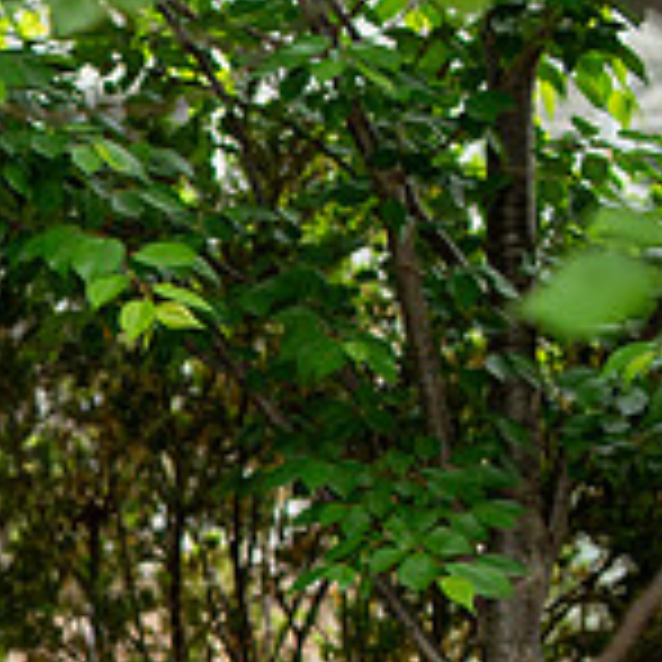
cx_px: -612
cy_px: 813
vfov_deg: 11.3
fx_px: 3267
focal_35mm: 151
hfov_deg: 10.7
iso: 500
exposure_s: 1/125
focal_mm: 45
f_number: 2.8
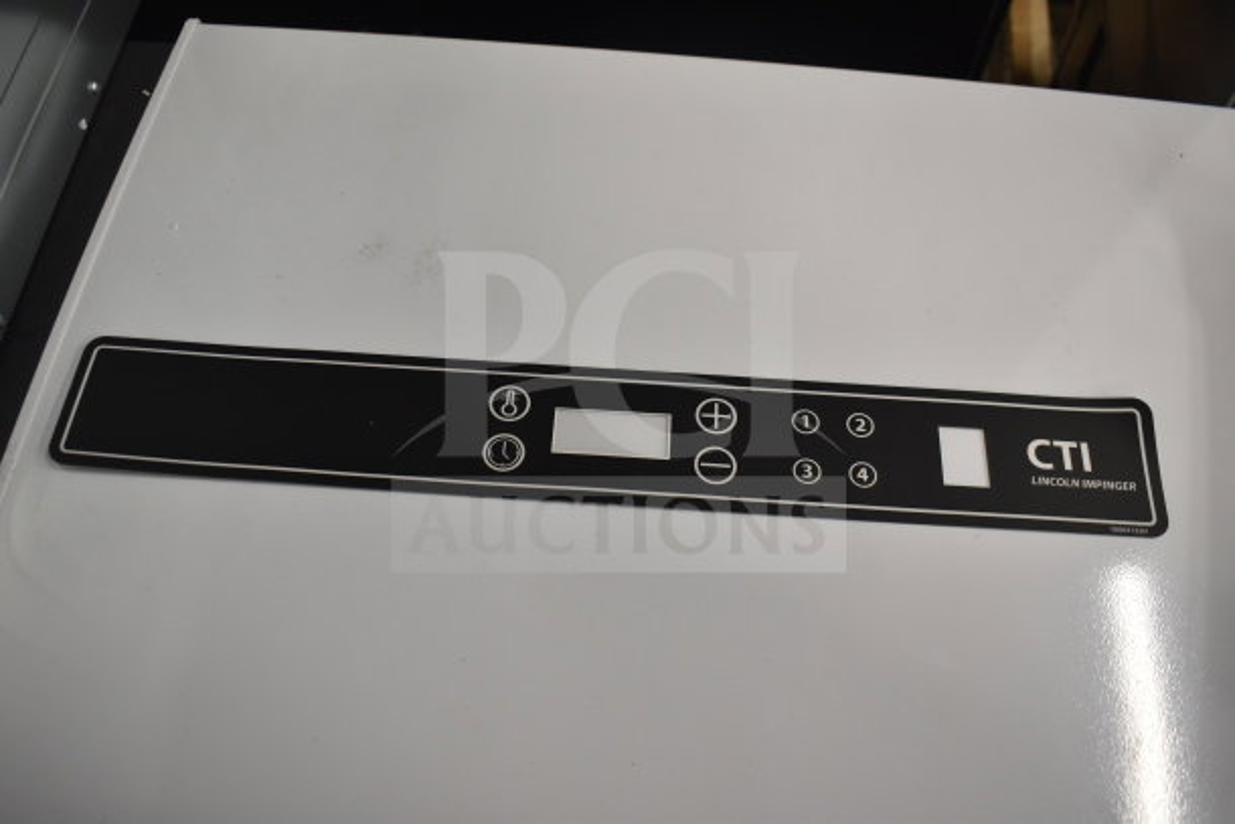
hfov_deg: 59.5
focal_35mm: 32
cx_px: 618
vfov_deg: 41.7
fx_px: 1081
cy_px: 412
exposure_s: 1/30
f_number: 3.8
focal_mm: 21
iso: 640
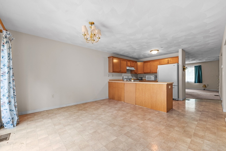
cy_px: 76
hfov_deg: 104.2
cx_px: 113
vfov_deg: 81.2
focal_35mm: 14
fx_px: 88
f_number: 8
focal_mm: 14
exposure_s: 1/4
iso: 400
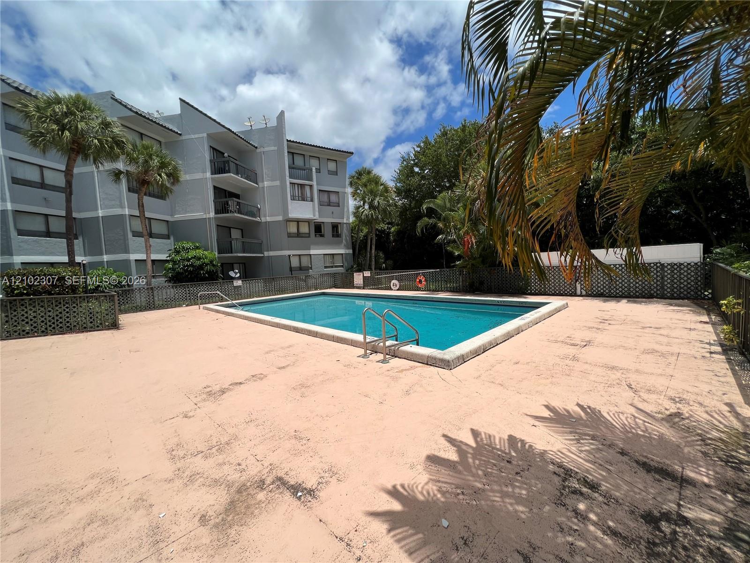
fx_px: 282
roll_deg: +3.2
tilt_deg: -3.7
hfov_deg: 106.2
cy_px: 282
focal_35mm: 13
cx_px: 375
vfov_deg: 89.9
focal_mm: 1.57
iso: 32
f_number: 1.8
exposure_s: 1/3425
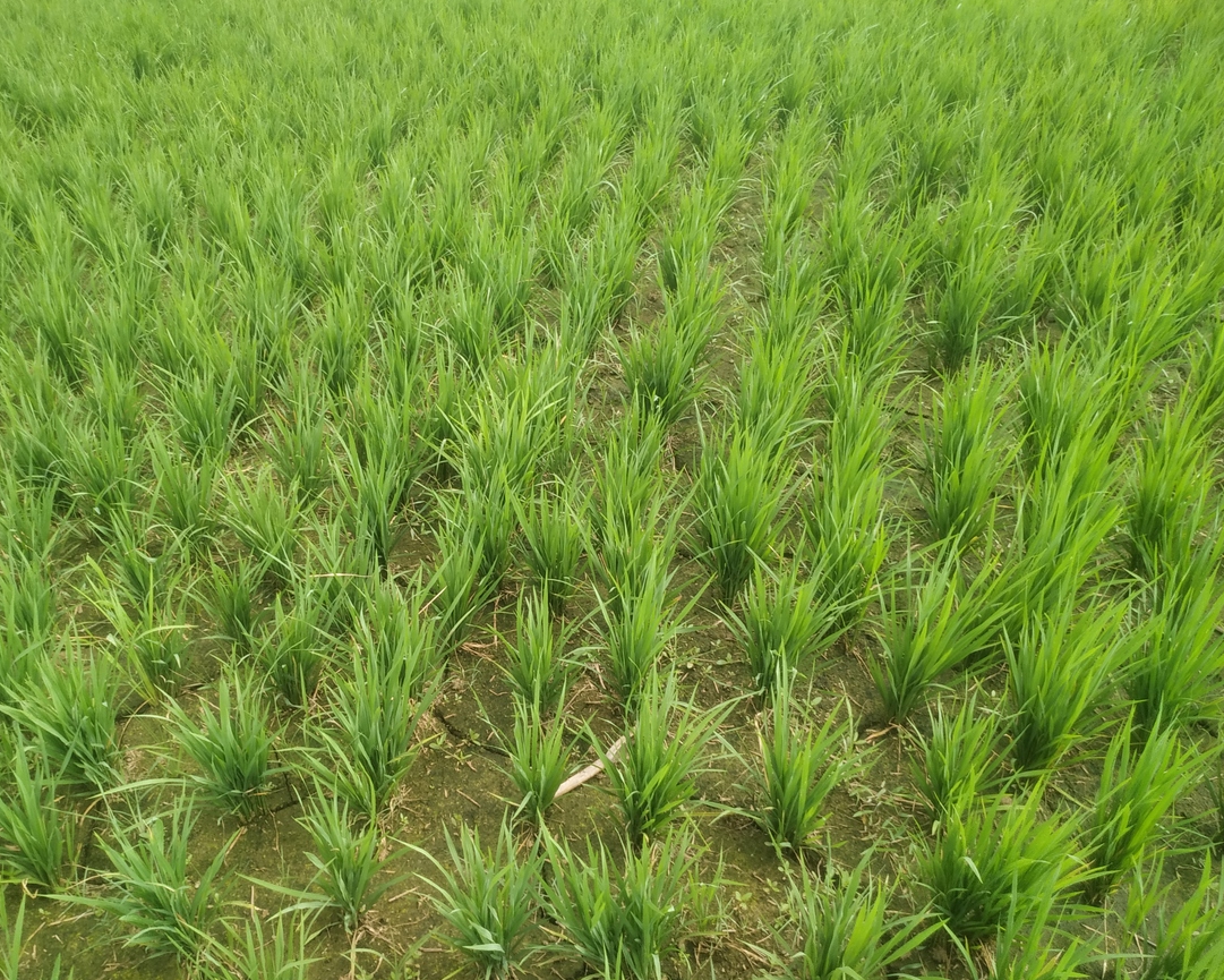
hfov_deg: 65.9
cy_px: 508
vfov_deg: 54.9
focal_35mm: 26
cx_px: 566
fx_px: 942
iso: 100
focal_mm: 3.94
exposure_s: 1/327
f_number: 1.9
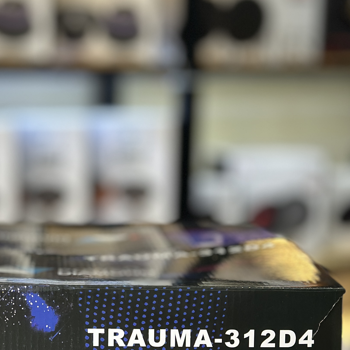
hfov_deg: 16.4
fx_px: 1201
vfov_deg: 16.6
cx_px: 55
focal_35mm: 105
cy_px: 204
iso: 64
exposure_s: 1/164
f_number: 1.78
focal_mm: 6.86
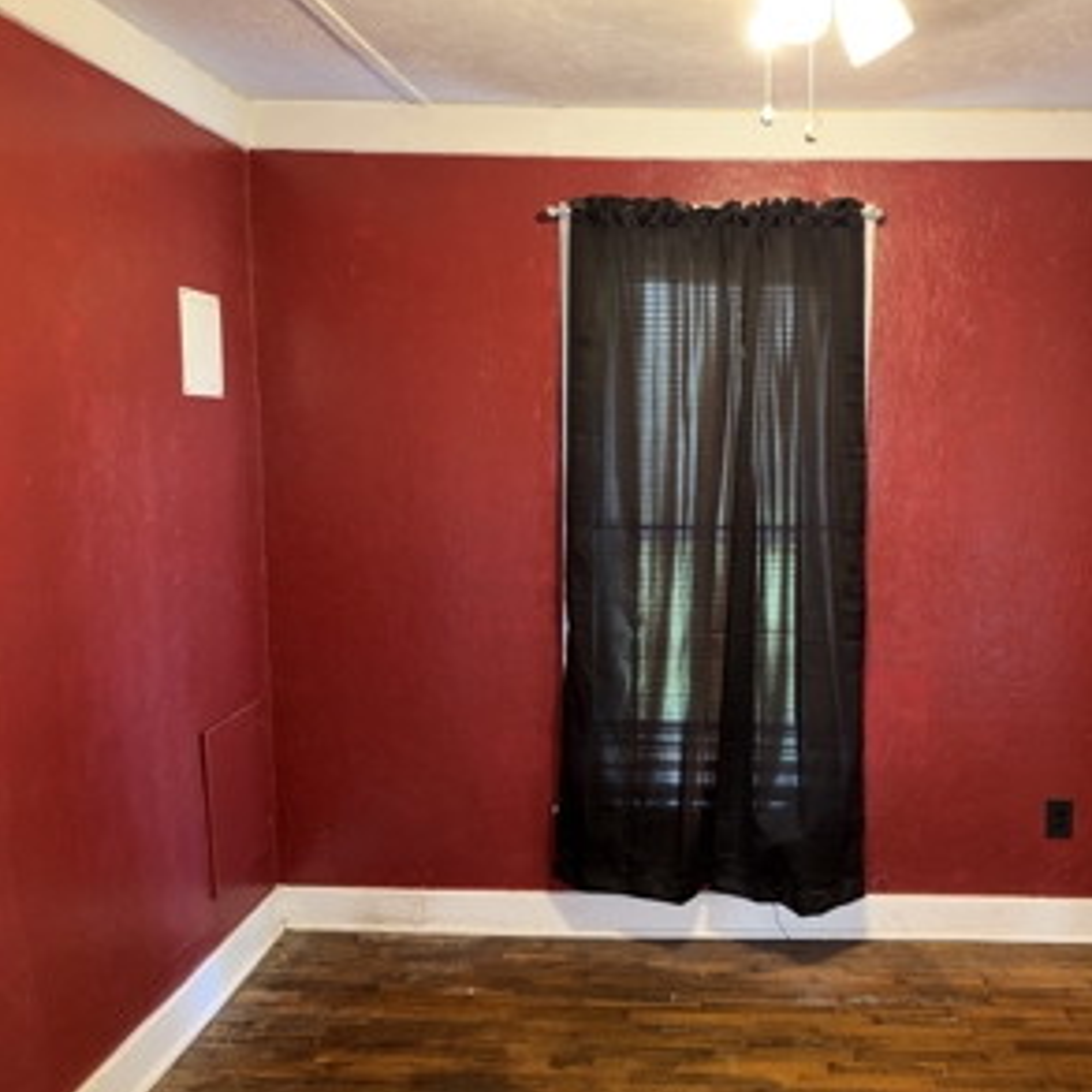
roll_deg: +0.4
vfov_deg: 55.6
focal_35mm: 29
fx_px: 1035
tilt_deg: -5.9
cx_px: 742
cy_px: 548
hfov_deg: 54.3
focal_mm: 6.76
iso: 200
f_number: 1.78
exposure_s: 1/10
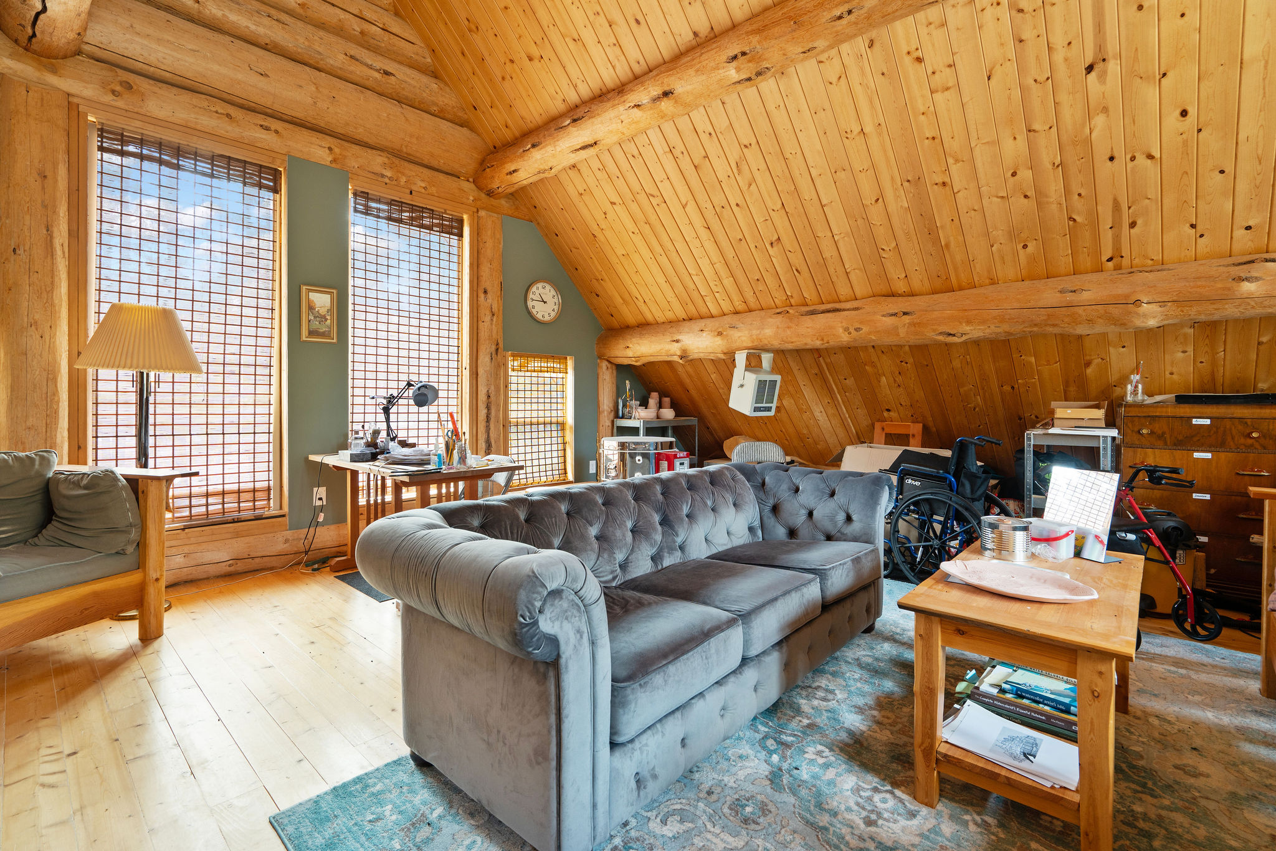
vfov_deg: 73.8
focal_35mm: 16
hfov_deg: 96.7
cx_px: 638
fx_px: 567
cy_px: 426
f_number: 7.1
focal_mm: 16
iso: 320
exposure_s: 1/3
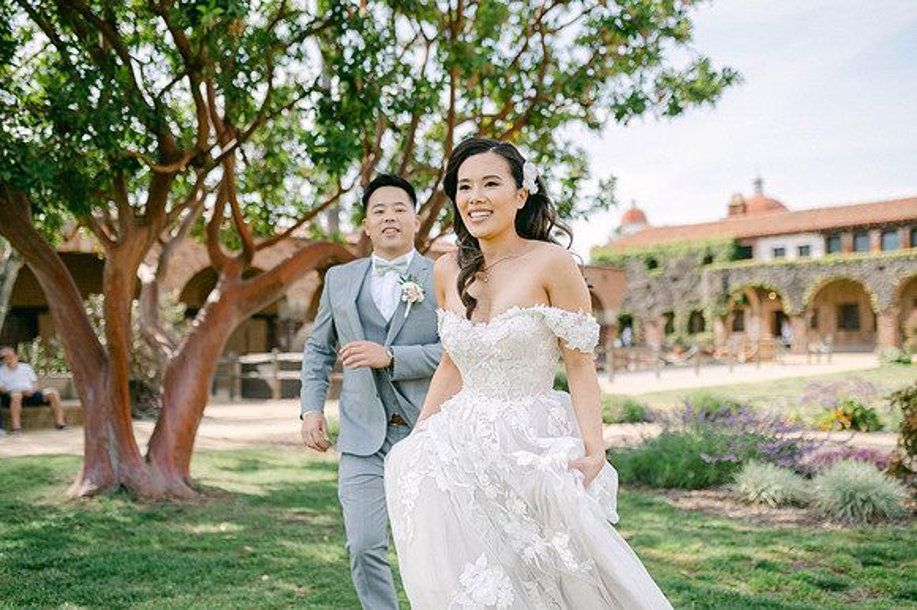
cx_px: 458
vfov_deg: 36.6
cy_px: 305
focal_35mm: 36
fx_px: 924
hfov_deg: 52.8
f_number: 2
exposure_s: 1/3200
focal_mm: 35
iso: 100
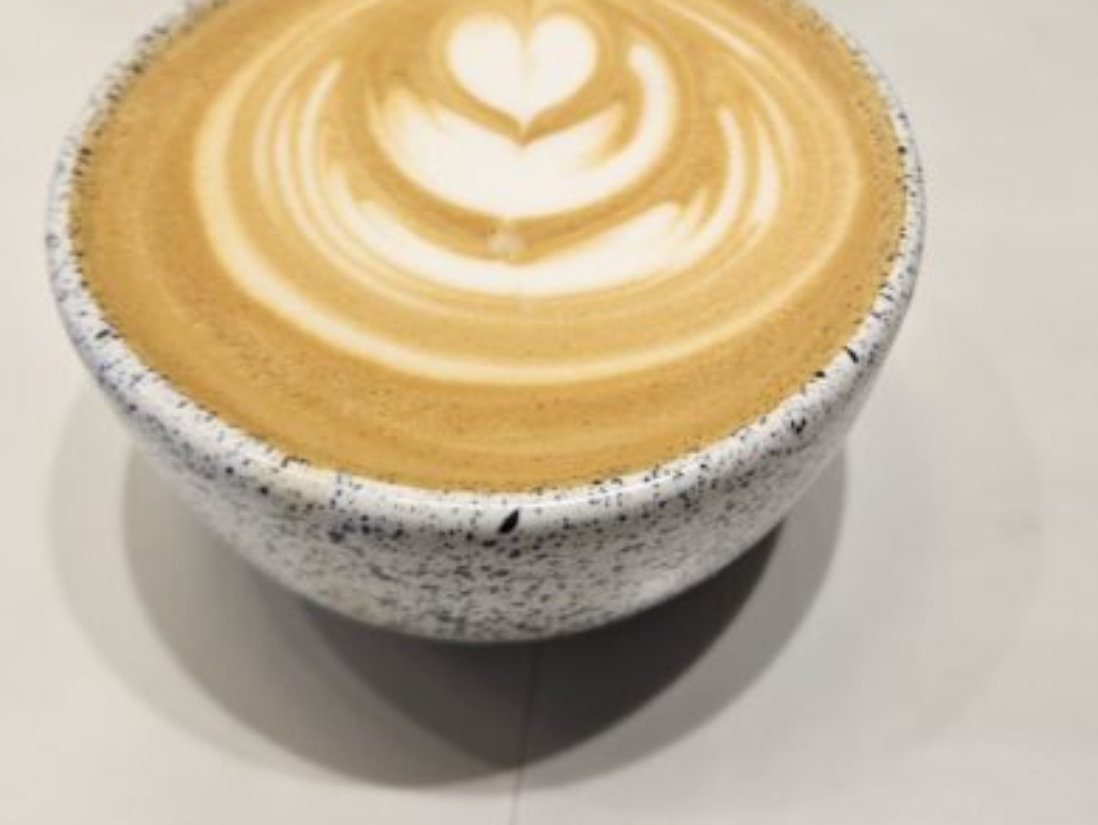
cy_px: 293
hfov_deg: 45.5
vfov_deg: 34.9
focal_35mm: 41
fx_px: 1301
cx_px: 656
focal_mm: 5.4
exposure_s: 1/120
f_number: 1.8
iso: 40
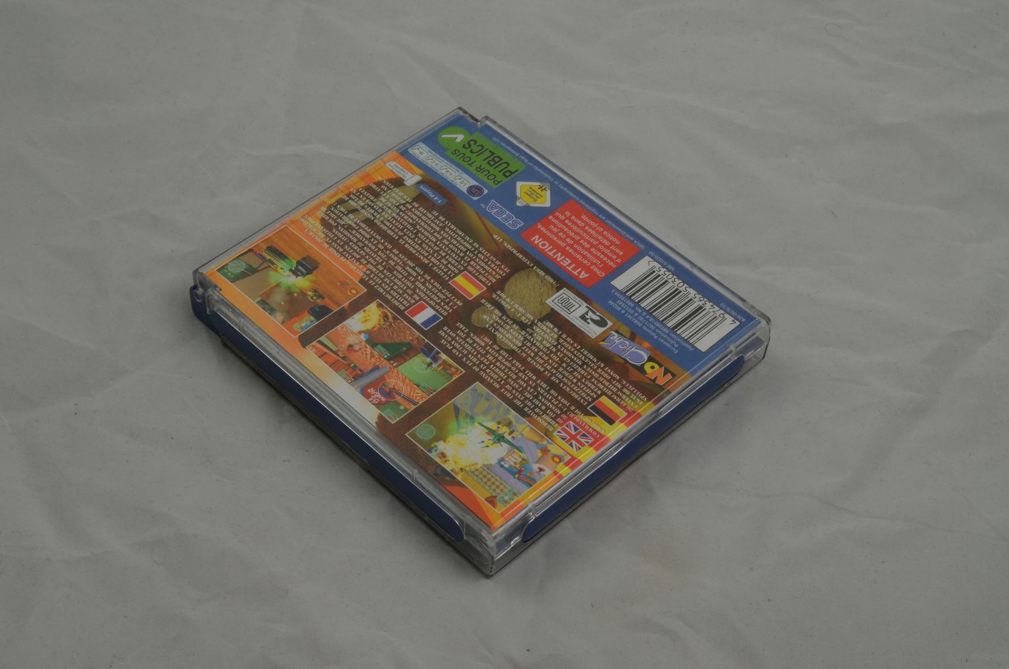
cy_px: 334
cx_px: 504
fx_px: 1679
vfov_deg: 22.5
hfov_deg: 33.5
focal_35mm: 60
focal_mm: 40
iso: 100
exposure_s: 1/3
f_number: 20
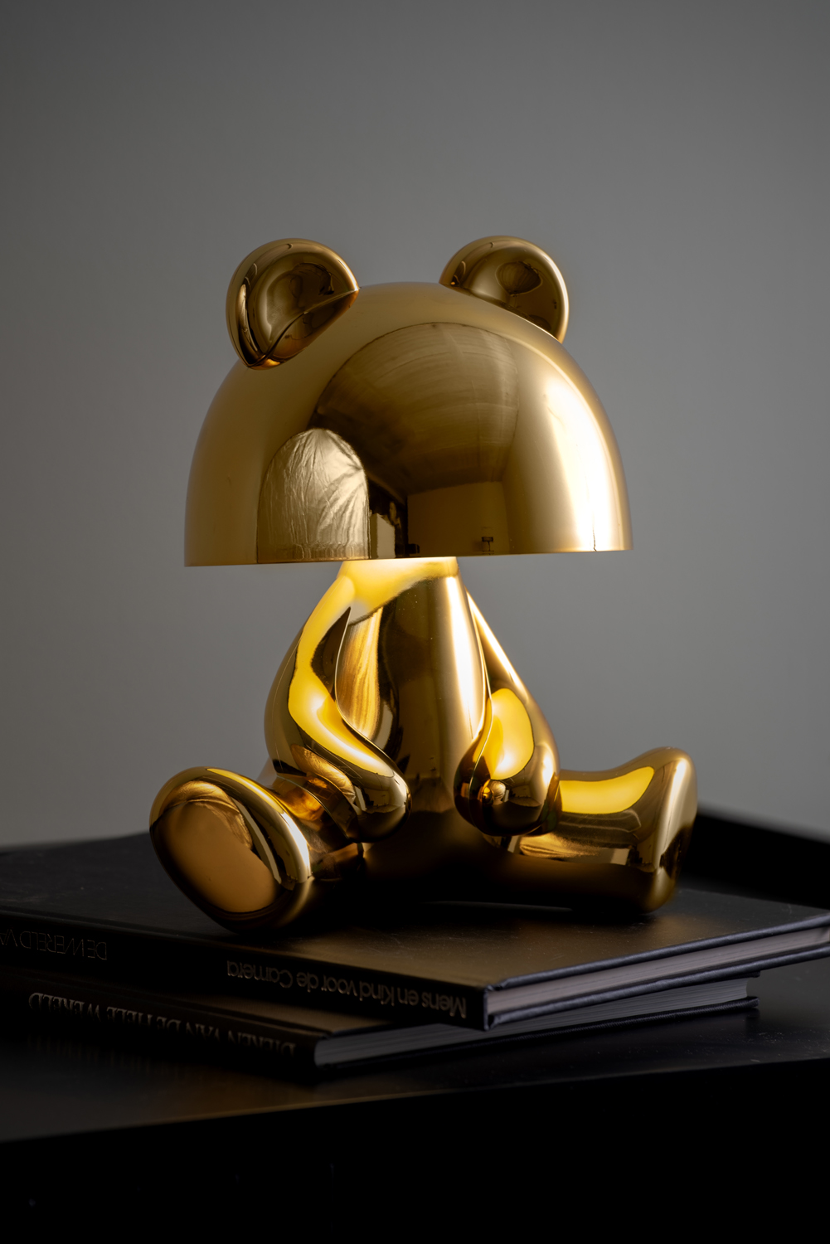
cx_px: 415
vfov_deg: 12.1
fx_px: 5875
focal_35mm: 170
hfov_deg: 8.1
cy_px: 622
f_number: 7.1
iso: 50
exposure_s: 1/5
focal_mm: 170
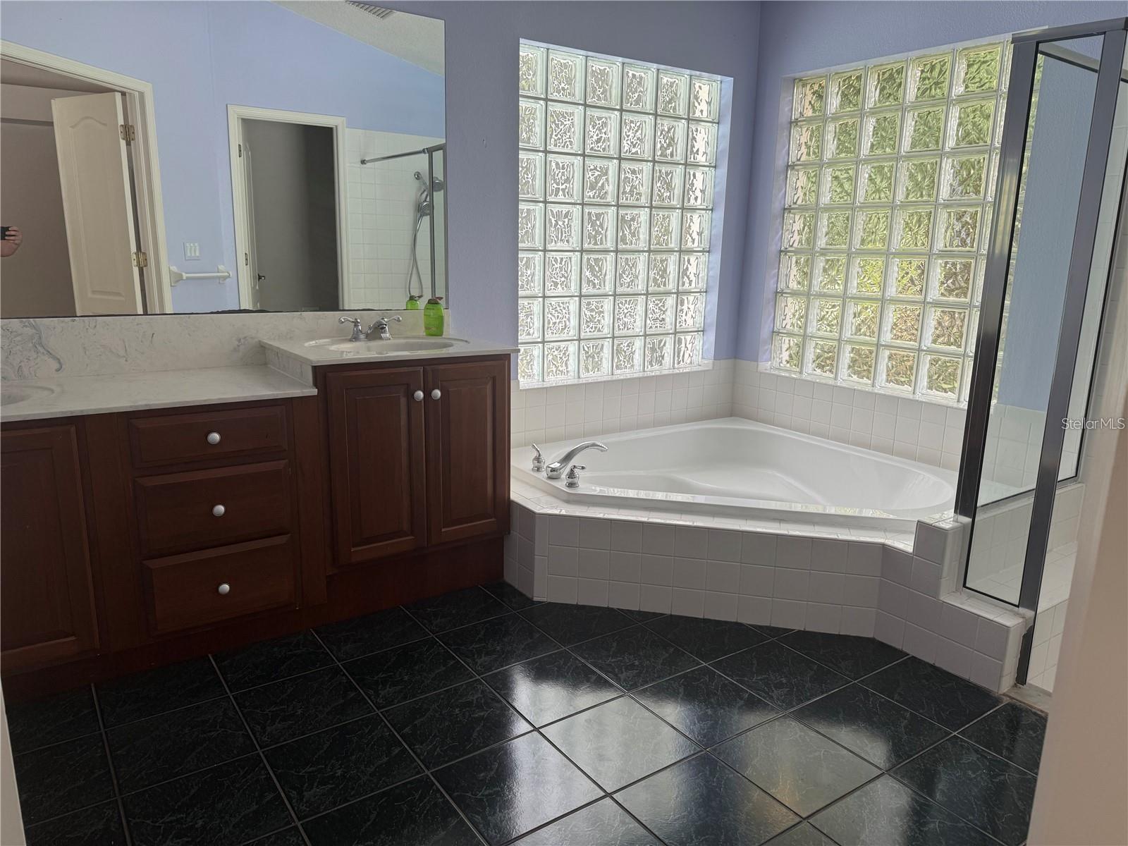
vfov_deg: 56.8
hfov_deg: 71.6
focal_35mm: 24
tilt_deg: -12.6
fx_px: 782
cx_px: 564
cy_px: 423
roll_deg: -0.9
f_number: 1.78
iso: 64
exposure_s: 1/121
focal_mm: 6.76
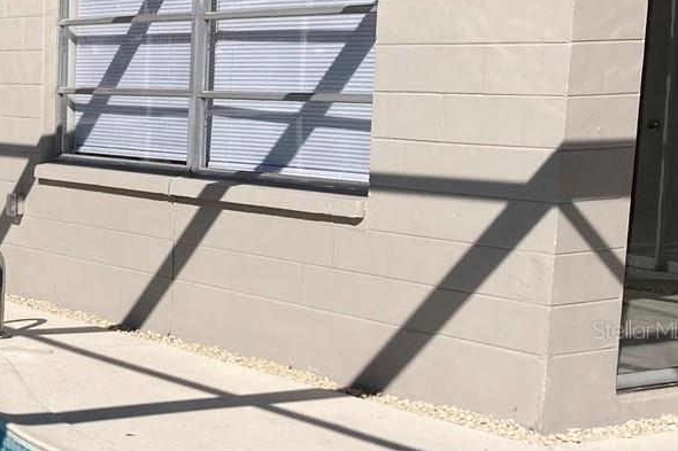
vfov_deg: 17.2
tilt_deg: -10.4
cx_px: -218
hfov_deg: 22.7
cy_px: 329
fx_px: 1487
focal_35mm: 79
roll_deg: +0.1
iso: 20
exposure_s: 1/2433
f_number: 1.8
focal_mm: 3.99
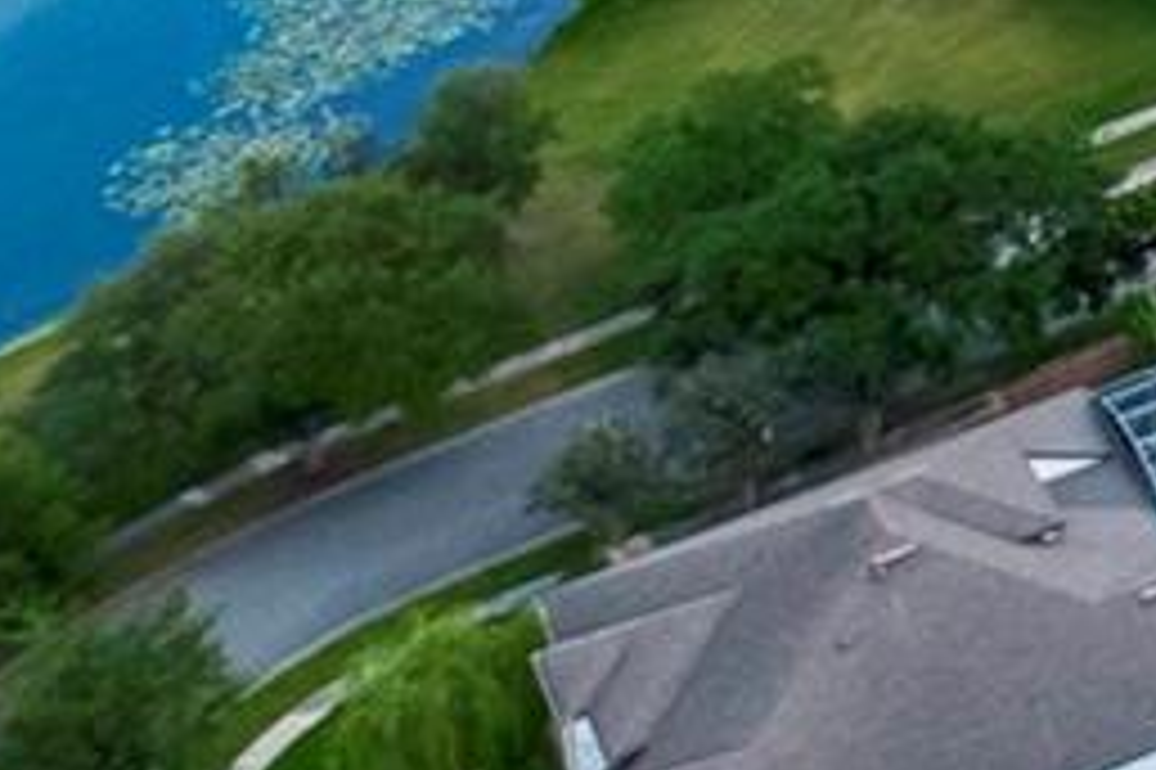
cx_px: 3477
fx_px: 4396
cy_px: -1569
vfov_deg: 8.4
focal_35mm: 137
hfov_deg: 10.5
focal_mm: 8.38
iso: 100
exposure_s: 1/240
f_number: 2.8
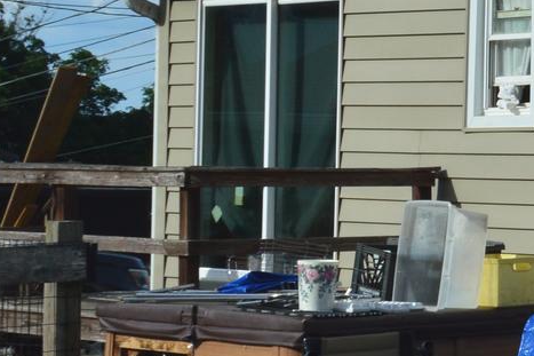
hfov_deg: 10.9
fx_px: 2535
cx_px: 1087
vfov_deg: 8.0
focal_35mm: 171
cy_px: -29
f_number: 11
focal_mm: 26
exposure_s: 1/500
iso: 320
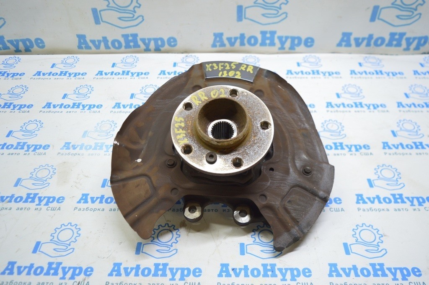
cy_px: 142
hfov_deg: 62.0
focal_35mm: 30
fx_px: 357
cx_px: 214
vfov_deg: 43.5
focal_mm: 20
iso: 400
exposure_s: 1/40
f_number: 3.8
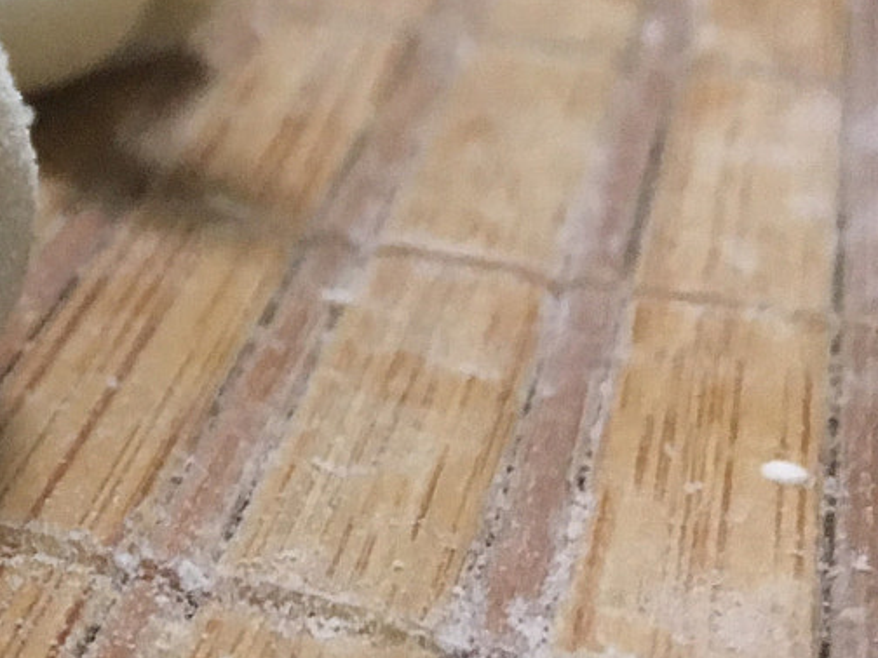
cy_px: 89
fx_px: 2333
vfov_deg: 15.9
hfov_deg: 19.0
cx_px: -390
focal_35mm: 92
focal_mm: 4.15
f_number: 2.2
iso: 200
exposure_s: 1/20
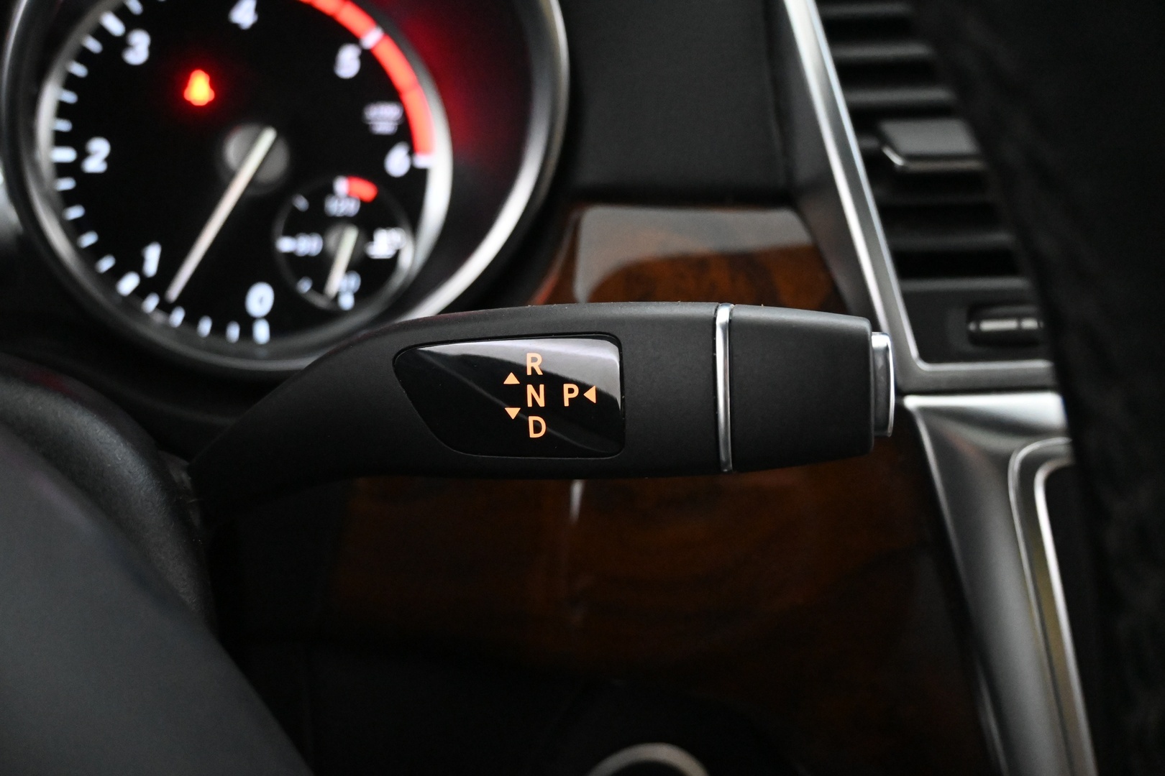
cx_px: 582
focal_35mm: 34
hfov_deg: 56.1
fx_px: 1092
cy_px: 388
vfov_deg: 39.1
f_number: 4
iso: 8000
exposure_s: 1/40
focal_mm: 22.5
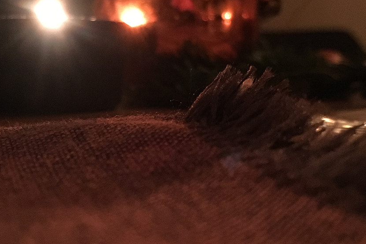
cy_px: 85
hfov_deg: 34.3
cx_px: 141
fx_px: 590
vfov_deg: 23.3
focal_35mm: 58
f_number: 2.2
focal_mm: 4.15
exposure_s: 1/17
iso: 800
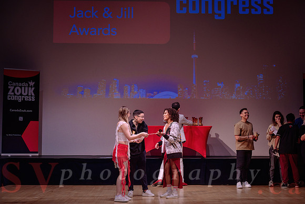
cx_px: 162
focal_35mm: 60
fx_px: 505
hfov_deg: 33.6
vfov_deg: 22.8
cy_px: 109
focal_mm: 56
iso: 1000
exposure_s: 1/400
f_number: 3.2
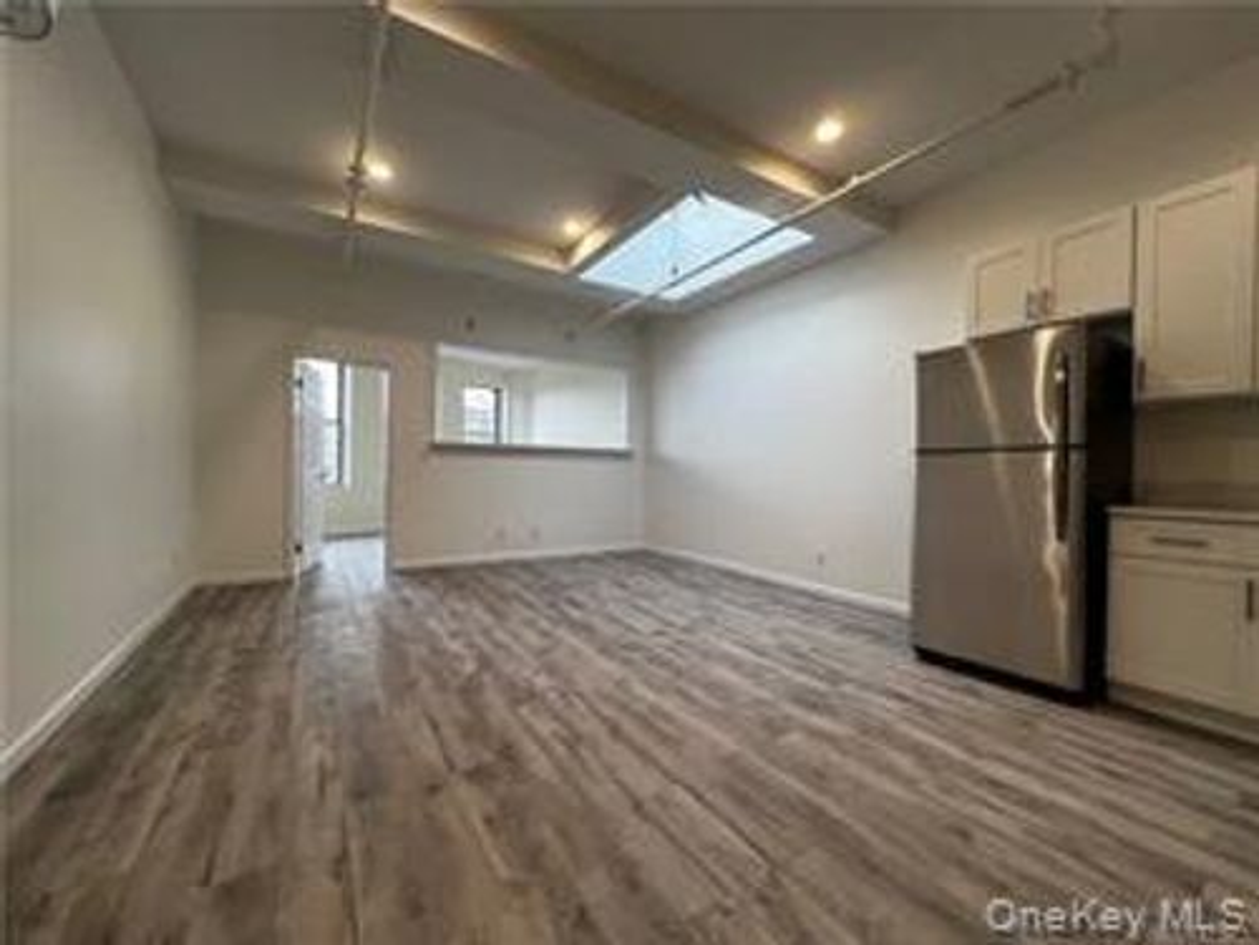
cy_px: 472
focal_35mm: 13
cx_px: 630
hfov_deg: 106.2
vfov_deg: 89.9
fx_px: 473
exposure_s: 1/120
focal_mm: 1.57
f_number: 1.8
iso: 80
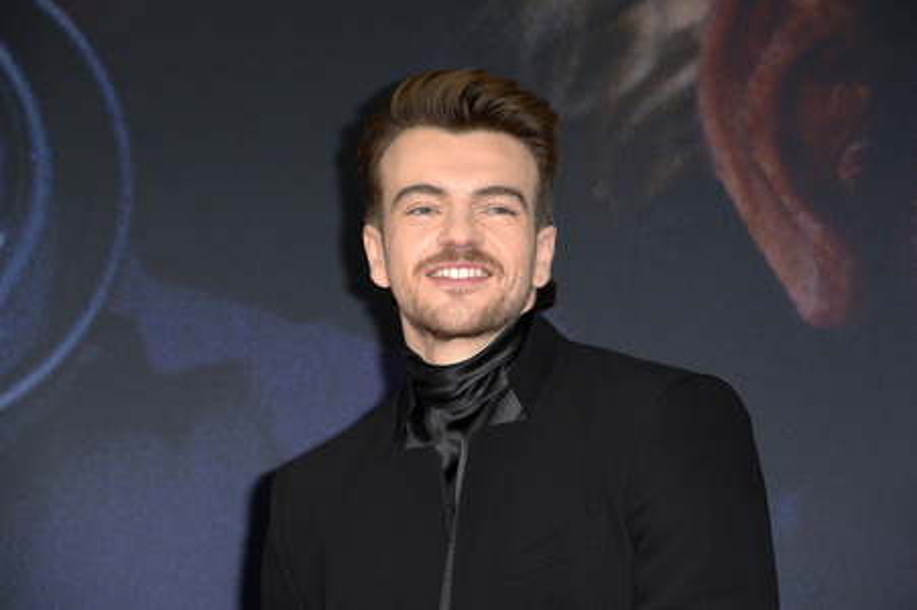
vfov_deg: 10.1
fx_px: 3436
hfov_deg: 15.2
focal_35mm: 135
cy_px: 305
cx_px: 458
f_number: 6.3
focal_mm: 135
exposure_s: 1/250
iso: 2000
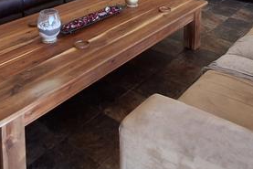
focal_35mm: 48
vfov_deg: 24.1
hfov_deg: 41.0
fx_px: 337
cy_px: -60
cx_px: 142
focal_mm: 1.64
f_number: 2.2
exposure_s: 1/50
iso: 40
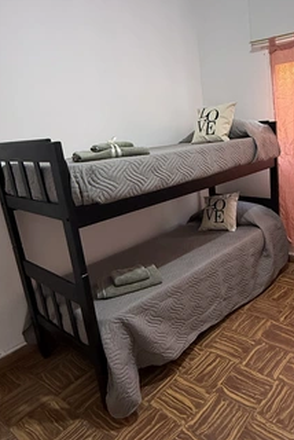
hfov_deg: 59.6
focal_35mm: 20
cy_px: 217
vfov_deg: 83.9
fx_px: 244
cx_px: 210
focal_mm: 2.22
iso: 400
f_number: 2.2
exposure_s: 1/50
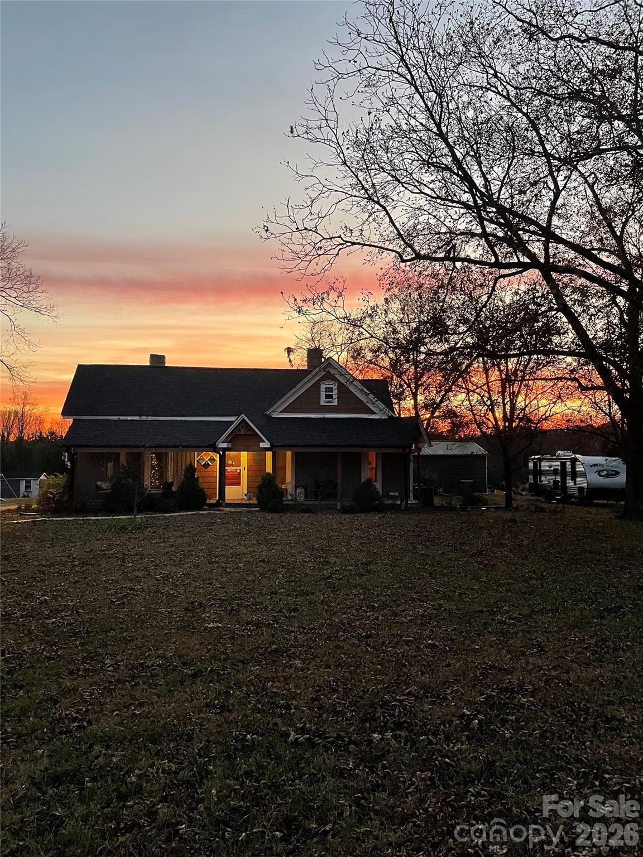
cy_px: 428
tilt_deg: +2.9
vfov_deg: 67.3
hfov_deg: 53.1
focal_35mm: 26
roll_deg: -0.8
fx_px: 644
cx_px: 322
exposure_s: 1/60
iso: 200
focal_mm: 4.2
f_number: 1.6
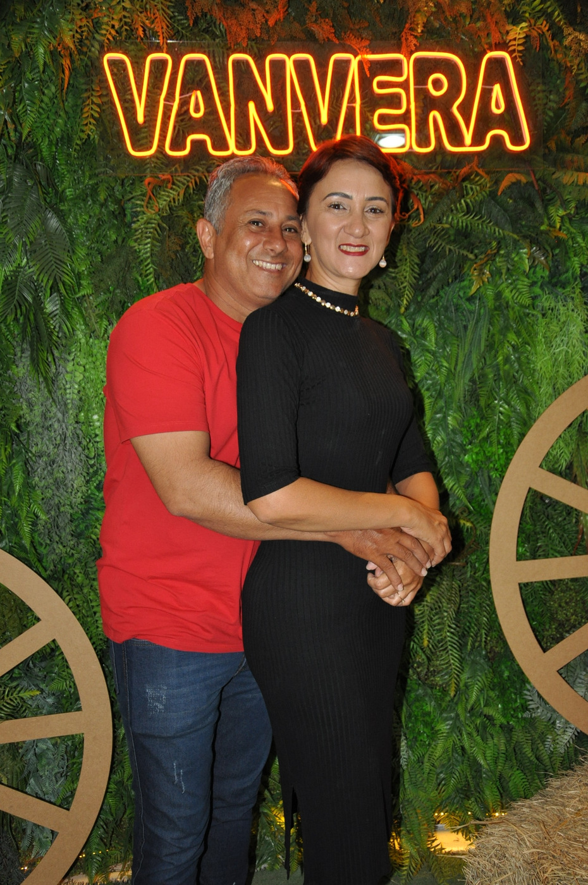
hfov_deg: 35.4
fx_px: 921
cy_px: 442
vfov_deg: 51.3
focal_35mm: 38
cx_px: 294
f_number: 4
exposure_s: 1/60
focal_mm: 25
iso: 800
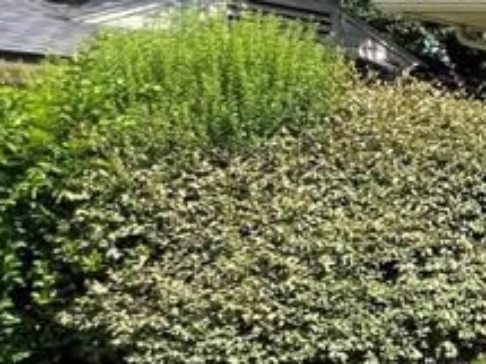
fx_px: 870
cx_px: 1110
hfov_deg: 16.3
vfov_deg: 23.6
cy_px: 206
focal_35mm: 62
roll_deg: -0.5
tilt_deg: -3.3
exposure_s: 1/968
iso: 32
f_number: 1.8
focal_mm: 1.57
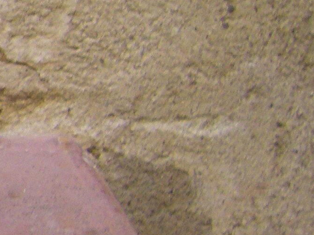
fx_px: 1687
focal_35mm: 186
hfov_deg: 9.7
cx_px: -385
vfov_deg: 8.0
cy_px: 64
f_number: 3.5
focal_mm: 6.3
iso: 160
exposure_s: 1/50
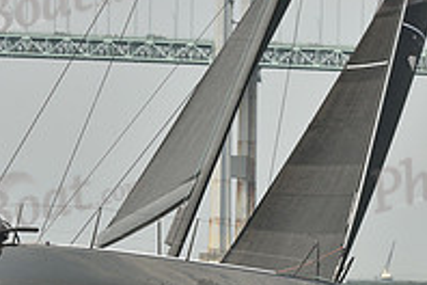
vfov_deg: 4.0
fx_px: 4032
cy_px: 299
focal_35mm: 340
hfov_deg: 6.1
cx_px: 261
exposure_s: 1/640
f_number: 6.3
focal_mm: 116
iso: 250
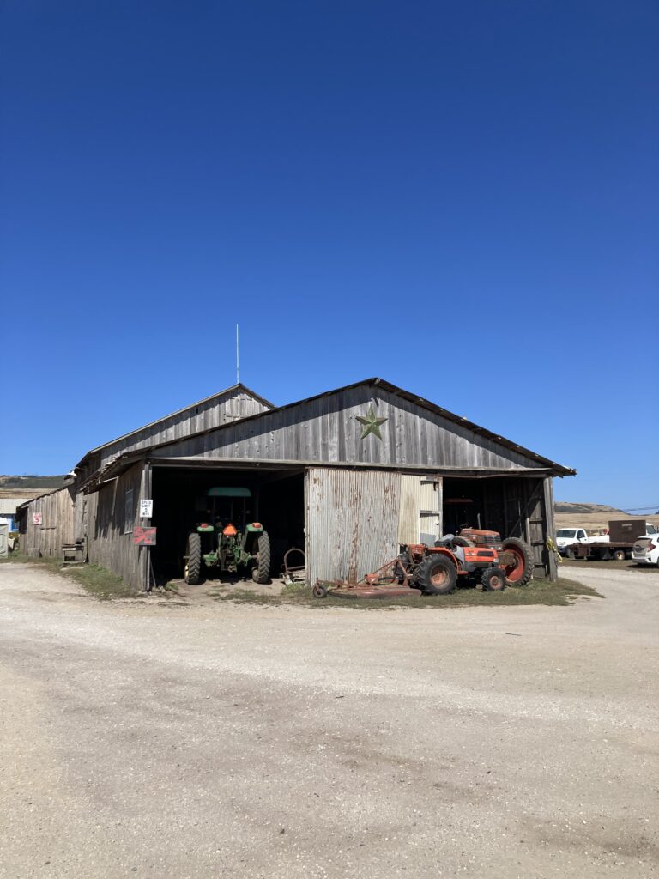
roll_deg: +1.0
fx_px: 711
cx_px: 330
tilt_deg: +12.9
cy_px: 440
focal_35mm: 28
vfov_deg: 63.4
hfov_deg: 49.7
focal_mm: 3.99
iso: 20
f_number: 1.8
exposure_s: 1/2558
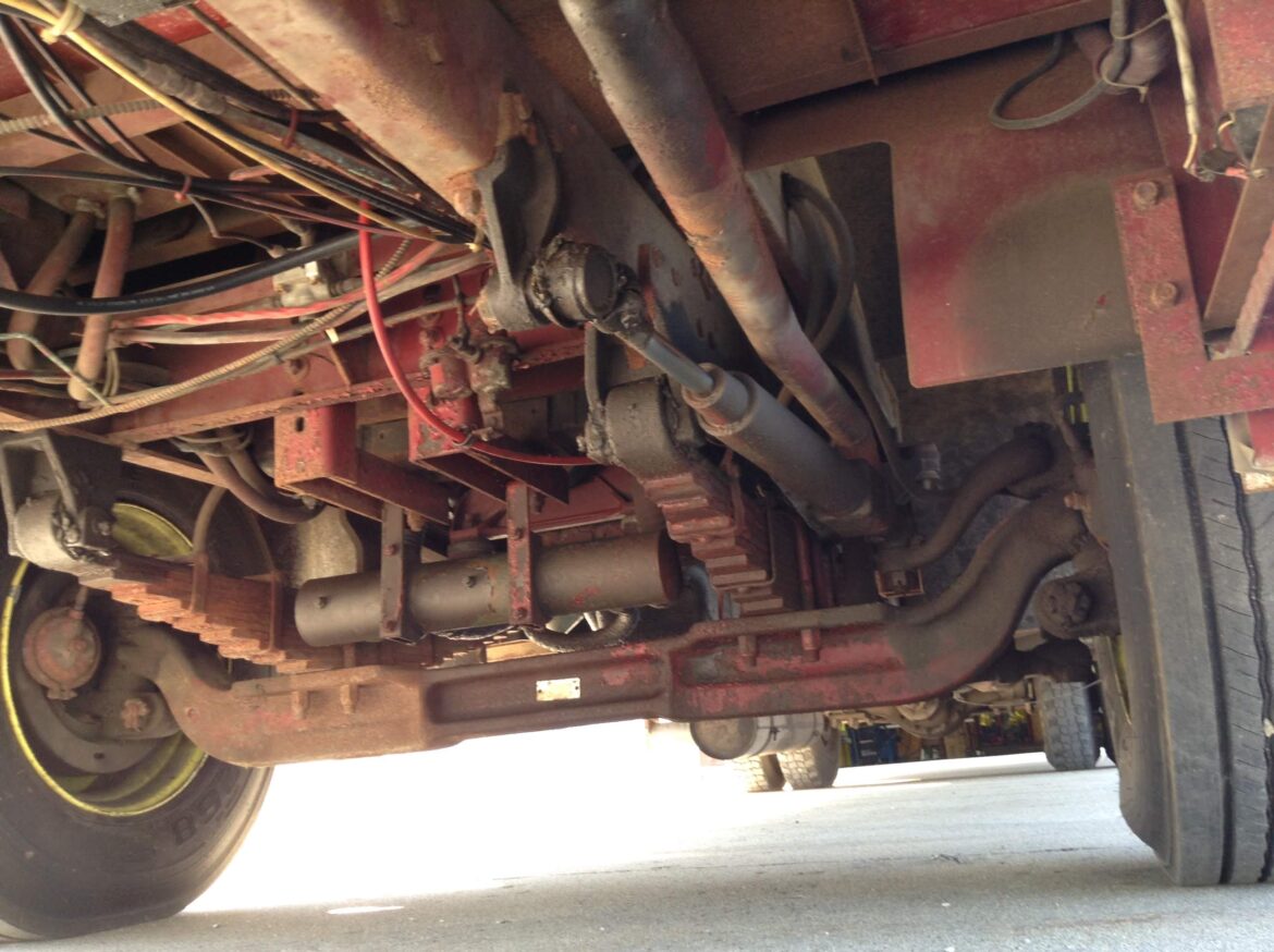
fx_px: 1213
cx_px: 637
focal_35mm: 33
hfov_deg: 55.4
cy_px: 476
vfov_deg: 42.8
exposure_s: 1/24
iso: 40
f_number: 2.4
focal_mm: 3.3
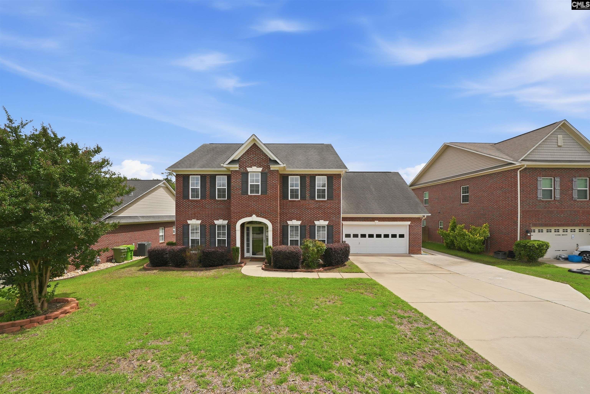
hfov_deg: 112.6
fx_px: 197
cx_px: 295
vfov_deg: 90.1
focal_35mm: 12
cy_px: 197
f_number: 13
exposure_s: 1/250
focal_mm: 12
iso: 200
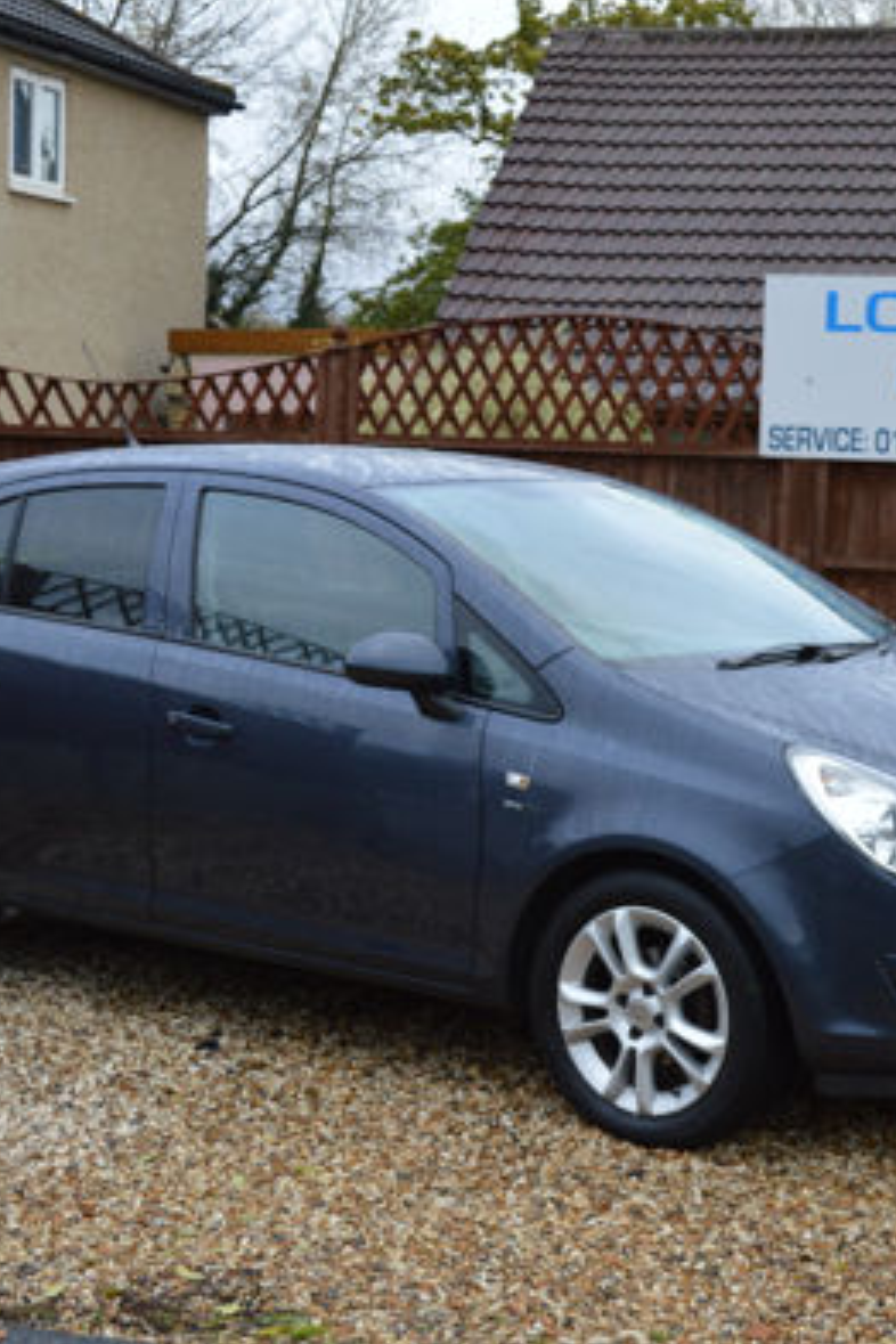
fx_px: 2389
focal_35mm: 64
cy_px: 669
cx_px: 588
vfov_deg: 31.4
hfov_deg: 21.2
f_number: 5.6
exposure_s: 1/125
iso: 360
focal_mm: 28
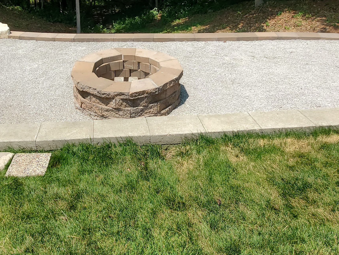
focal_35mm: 35
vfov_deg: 39.4
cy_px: 59
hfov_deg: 51.7
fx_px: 343
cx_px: 113
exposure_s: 1/997
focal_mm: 1.8
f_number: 2.2
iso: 50
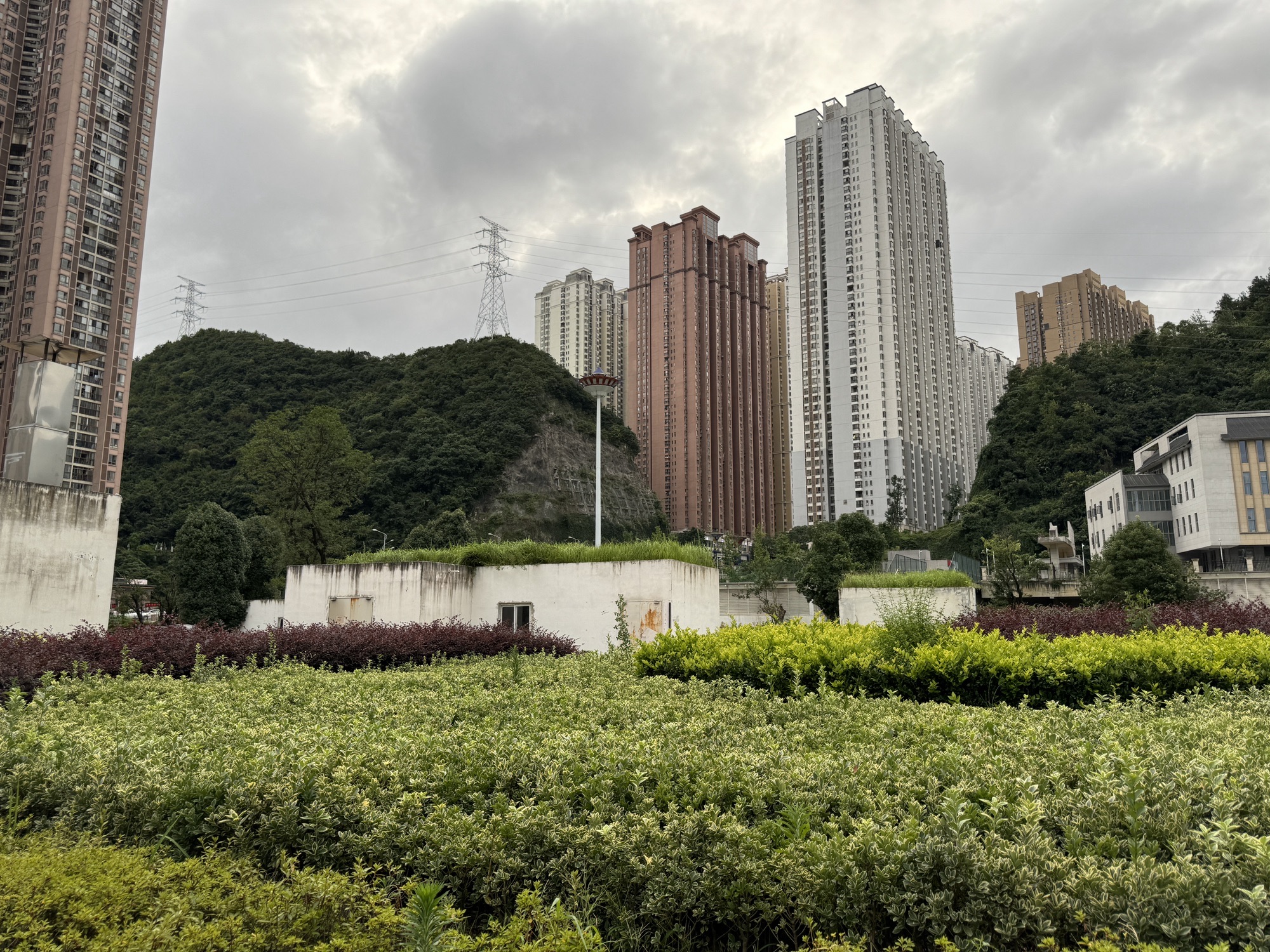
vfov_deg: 56.8
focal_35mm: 24
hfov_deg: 71.6
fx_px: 881
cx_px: 635
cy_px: 476
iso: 80
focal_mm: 6.76
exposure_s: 1/402
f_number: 1.78
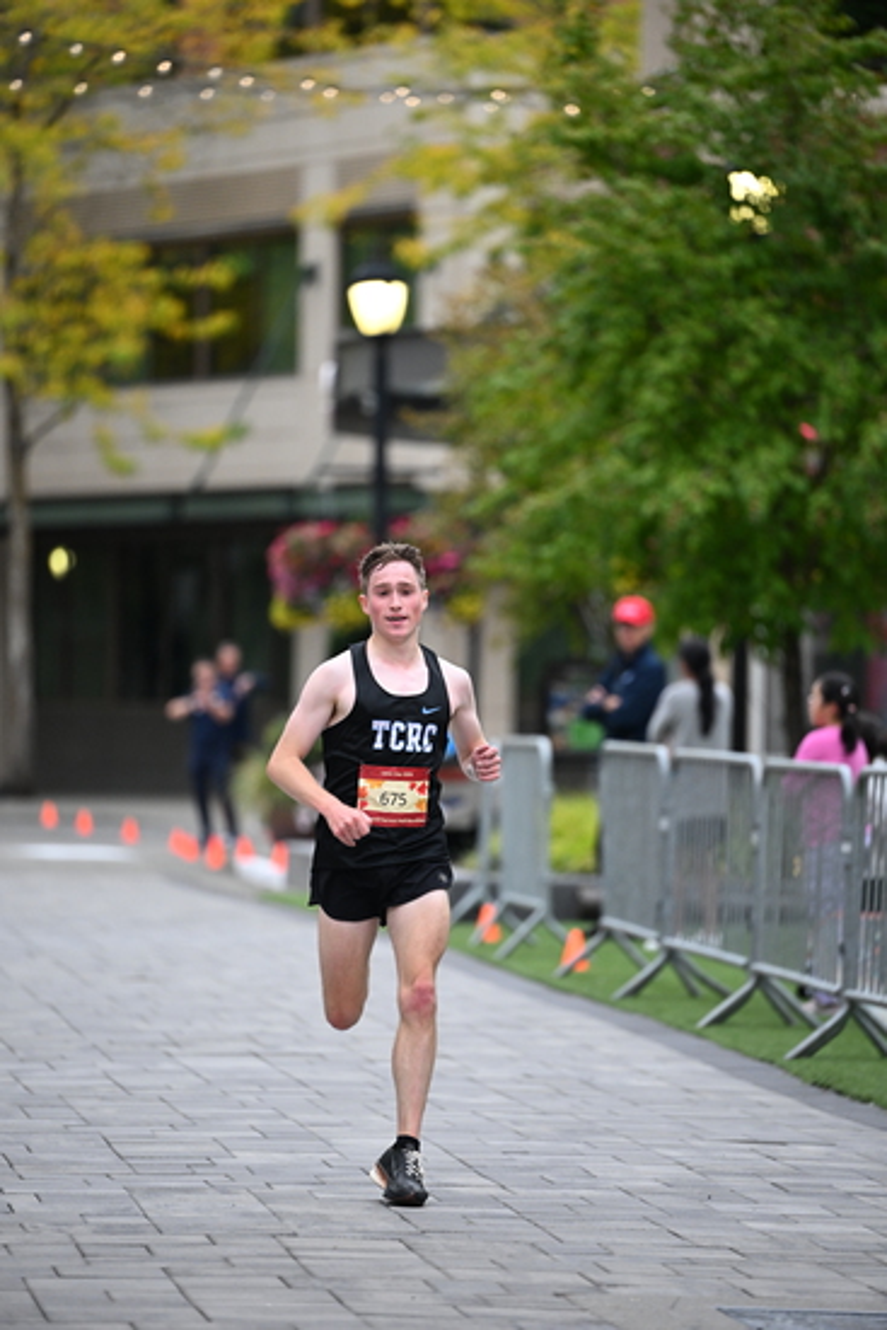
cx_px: 444
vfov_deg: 11.1
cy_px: 665
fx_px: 6832
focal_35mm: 185
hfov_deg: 7.4
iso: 1600
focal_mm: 185
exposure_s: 1/1000
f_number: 2.8
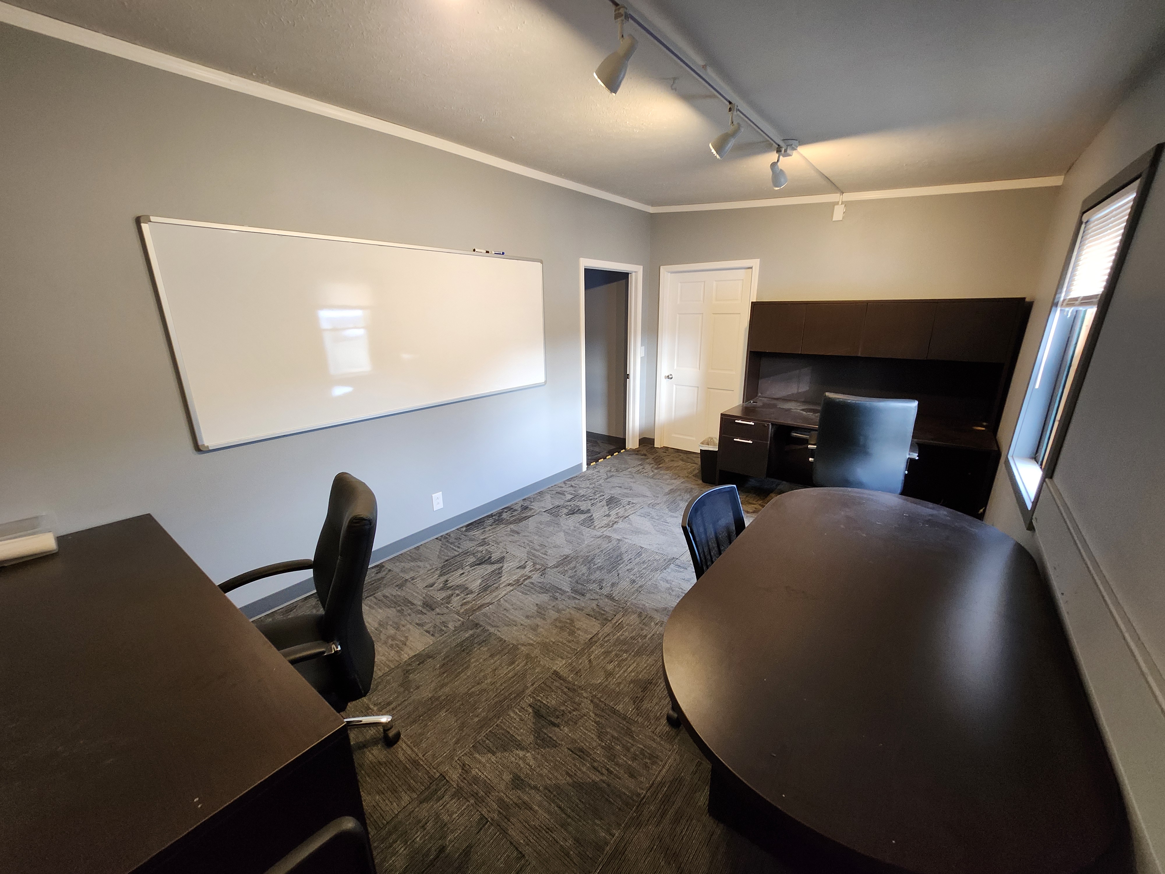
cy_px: 437
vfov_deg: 89.9
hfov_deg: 106.2
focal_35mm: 13
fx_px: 438
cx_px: 582
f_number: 2.2
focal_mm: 1.74
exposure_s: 1/30
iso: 320
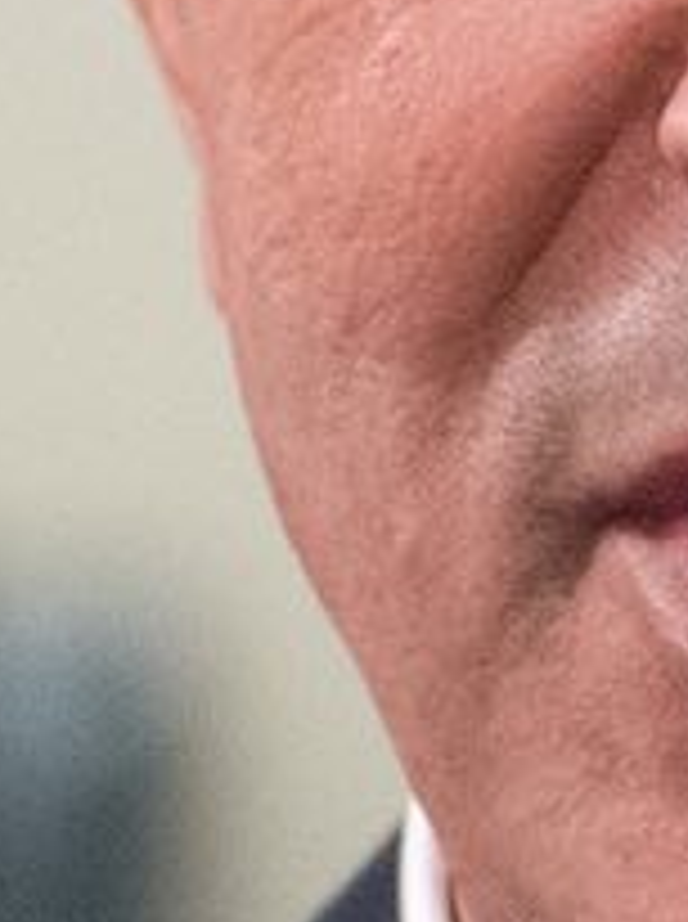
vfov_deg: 1.6
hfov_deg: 1.2
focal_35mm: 1225
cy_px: 1142
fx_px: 32565
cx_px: -560
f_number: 2.8
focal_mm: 116
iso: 1600
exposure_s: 1/500
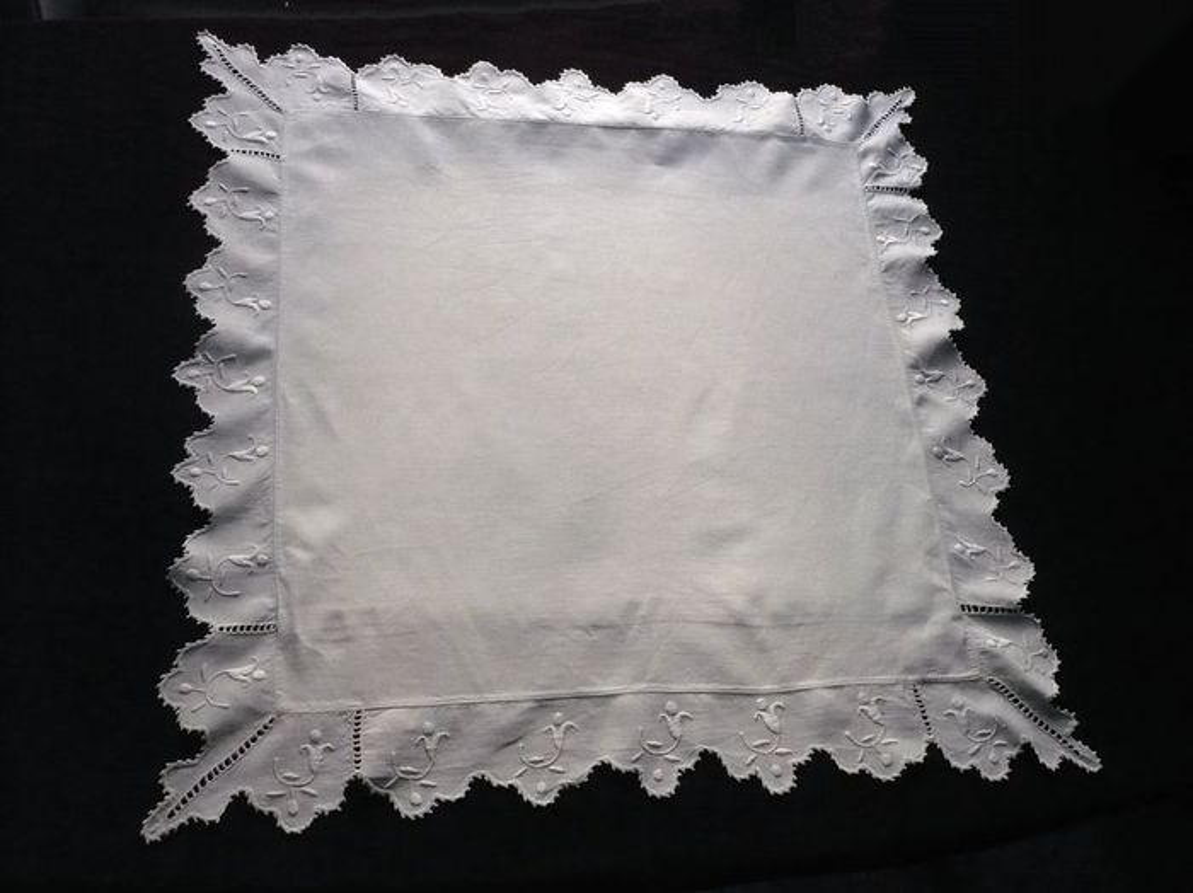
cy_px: 446
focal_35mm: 35
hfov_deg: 52.7
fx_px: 1205
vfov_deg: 40.7
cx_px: 596
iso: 400
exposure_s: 1/640
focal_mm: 5.8
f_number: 2.8
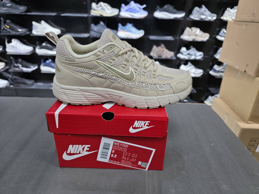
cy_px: 97
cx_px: 130
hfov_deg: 73.9
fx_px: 172
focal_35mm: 23
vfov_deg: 58.9
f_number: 1.7
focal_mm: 6.3
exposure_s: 1/180
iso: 200
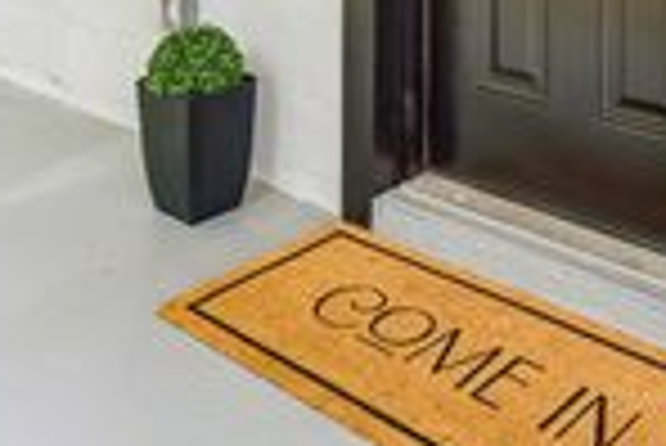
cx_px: 414
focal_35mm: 55
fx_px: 1019
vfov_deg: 21.3
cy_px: -196
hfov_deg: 36.0
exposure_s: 1/8
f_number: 9
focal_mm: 16.3
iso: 100
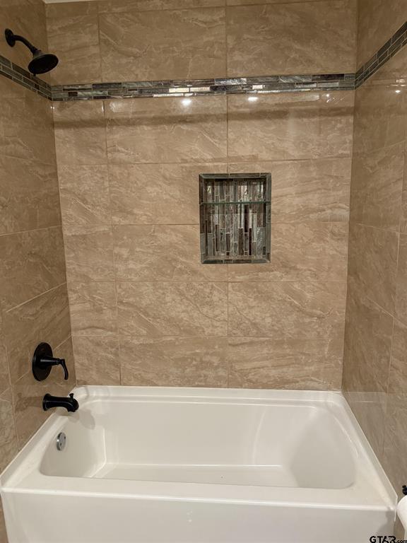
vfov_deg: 71.6
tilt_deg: -11.5
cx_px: 204
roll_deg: +0.7
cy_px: 272
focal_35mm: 24
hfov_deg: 56.8
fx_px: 376
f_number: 1.78
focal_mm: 6.76
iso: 400
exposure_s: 1/60
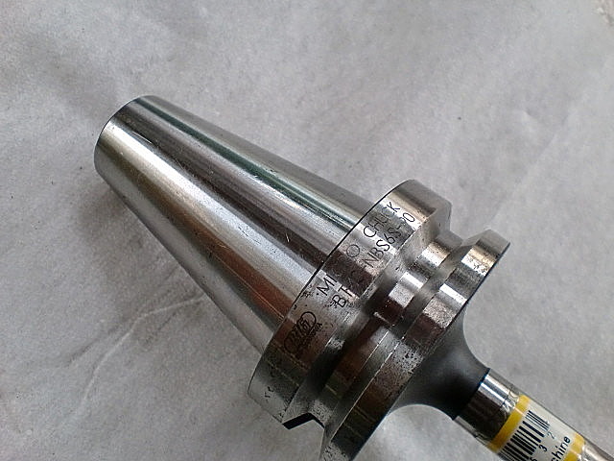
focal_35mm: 35
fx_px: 621
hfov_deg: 52.6
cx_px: 307
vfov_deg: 40.7
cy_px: 230
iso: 160
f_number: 3.1
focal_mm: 6.3
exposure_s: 1/60
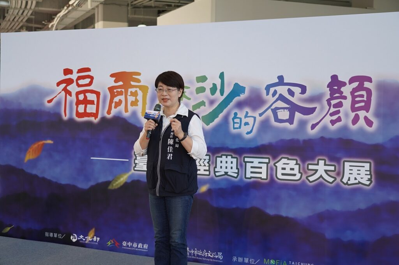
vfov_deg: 25.5
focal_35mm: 53
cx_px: 200
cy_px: 132
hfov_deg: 37.5
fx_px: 587
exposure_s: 1/160
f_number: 4
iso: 400
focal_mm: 53
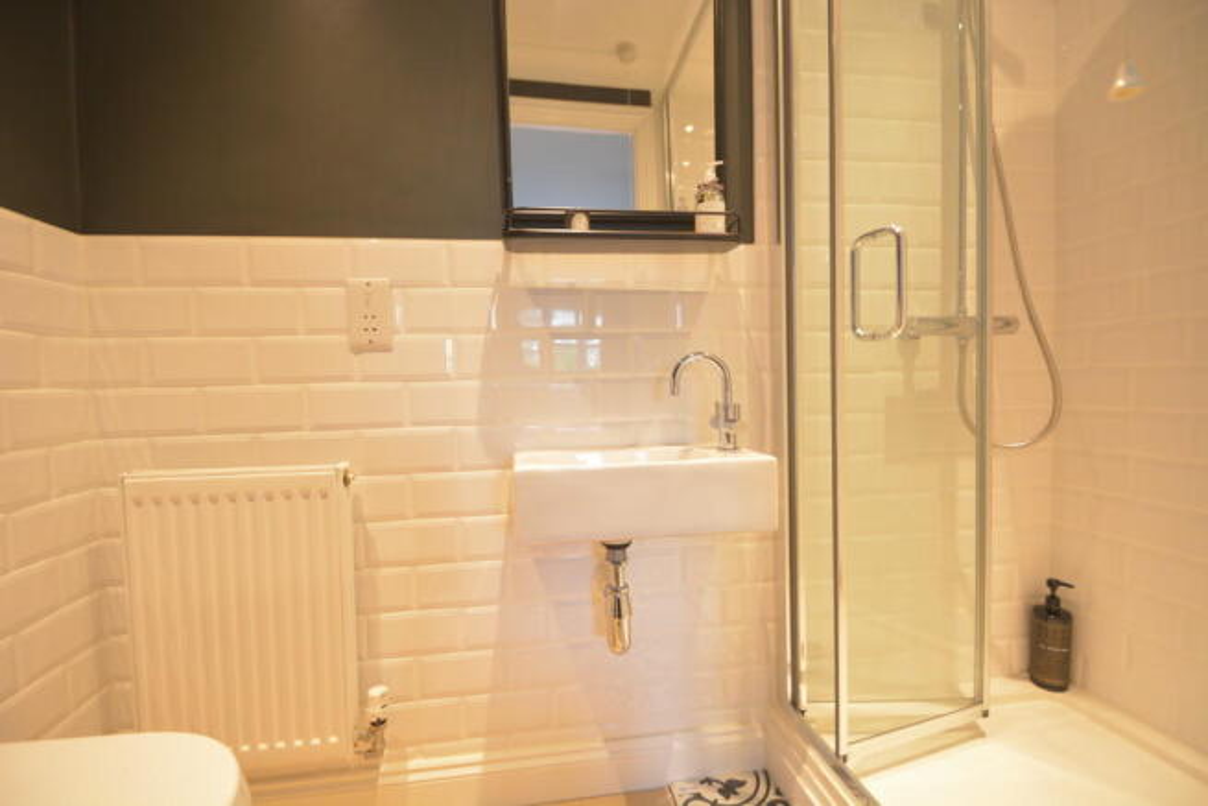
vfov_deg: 77.4
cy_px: 403
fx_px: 503
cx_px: 604
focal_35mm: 15
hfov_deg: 100.4
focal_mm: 10
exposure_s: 1/40
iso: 800
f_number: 3.5
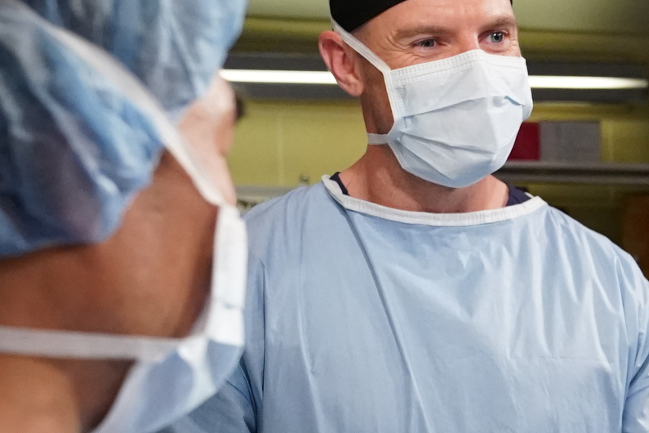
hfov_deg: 12.8
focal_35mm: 151
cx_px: 1012
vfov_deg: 8.9
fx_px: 2722
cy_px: 628
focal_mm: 40
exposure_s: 1/125
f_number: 4.5
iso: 5000
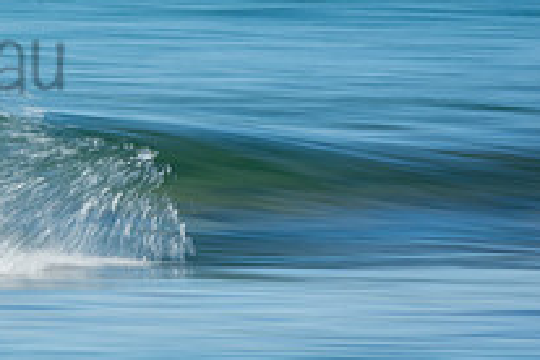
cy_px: 30
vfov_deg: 0.8
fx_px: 25243
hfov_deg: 1.2
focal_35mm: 1683
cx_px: -211
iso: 100
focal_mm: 400
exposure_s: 1/20
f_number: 29
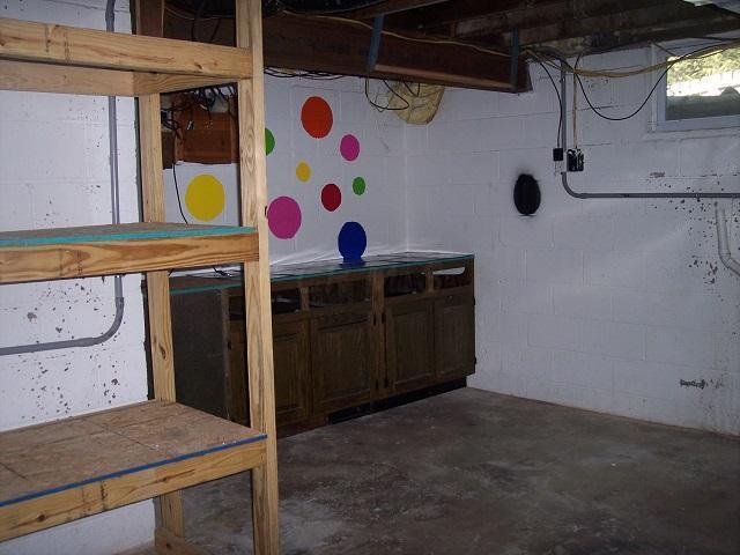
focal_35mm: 39
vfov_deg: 36.8
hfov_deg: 47.9
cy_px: 278
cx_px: 370
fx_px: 834
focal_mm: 8
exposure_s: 1/60
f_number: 2.8
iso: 100
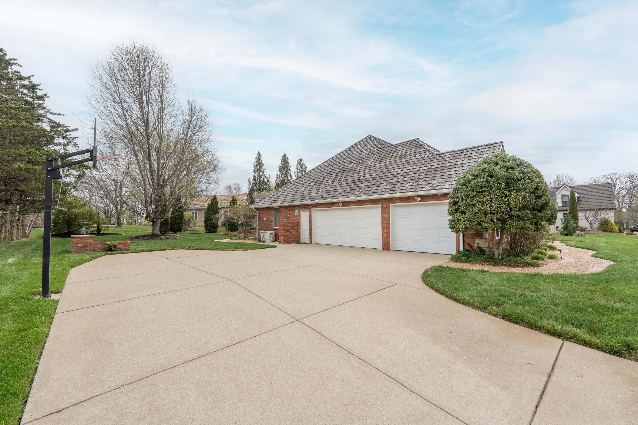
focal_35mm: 14
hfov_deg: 104.3
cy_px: 212
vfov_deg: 81.2
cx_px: 319
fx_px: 248
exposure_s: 1/250
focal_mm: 14
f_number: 5.6
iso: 100
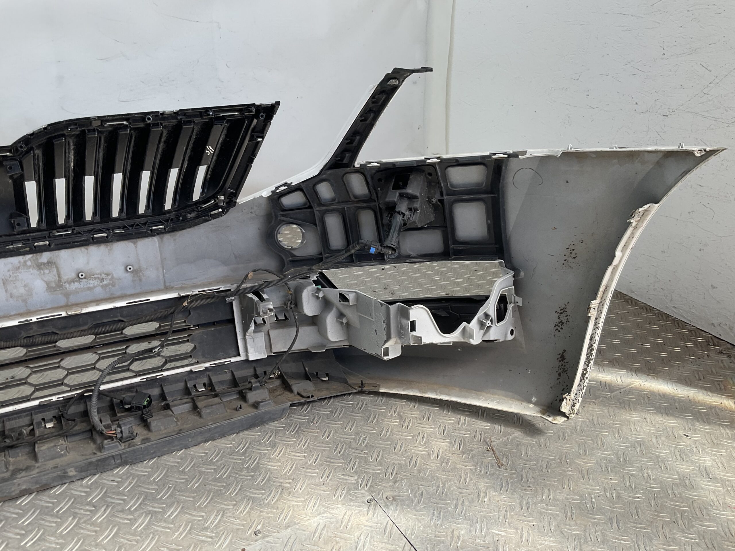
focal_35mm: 29
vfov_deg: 48.2
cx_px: 368
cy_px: 276
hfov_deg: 61.7
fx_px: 616
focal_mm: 3
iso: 16
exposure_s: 1/173
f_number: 1.8
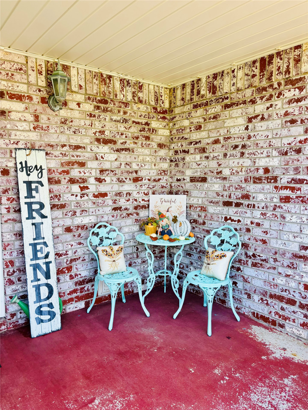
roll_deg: -0.5
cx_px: 154
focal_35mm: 26
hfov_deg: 53.1
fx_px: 308
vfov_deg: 67.3
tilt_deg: -6.1
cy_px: 205
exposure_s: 1/361
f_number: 1.6
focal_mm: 5.96
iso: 50
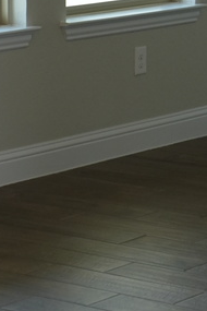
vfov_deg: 10.9
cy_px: -152
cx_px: 313
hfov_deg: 7.4
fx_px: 1570
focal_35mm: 182
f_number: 4
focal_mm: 32
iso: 640
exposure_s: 1/160
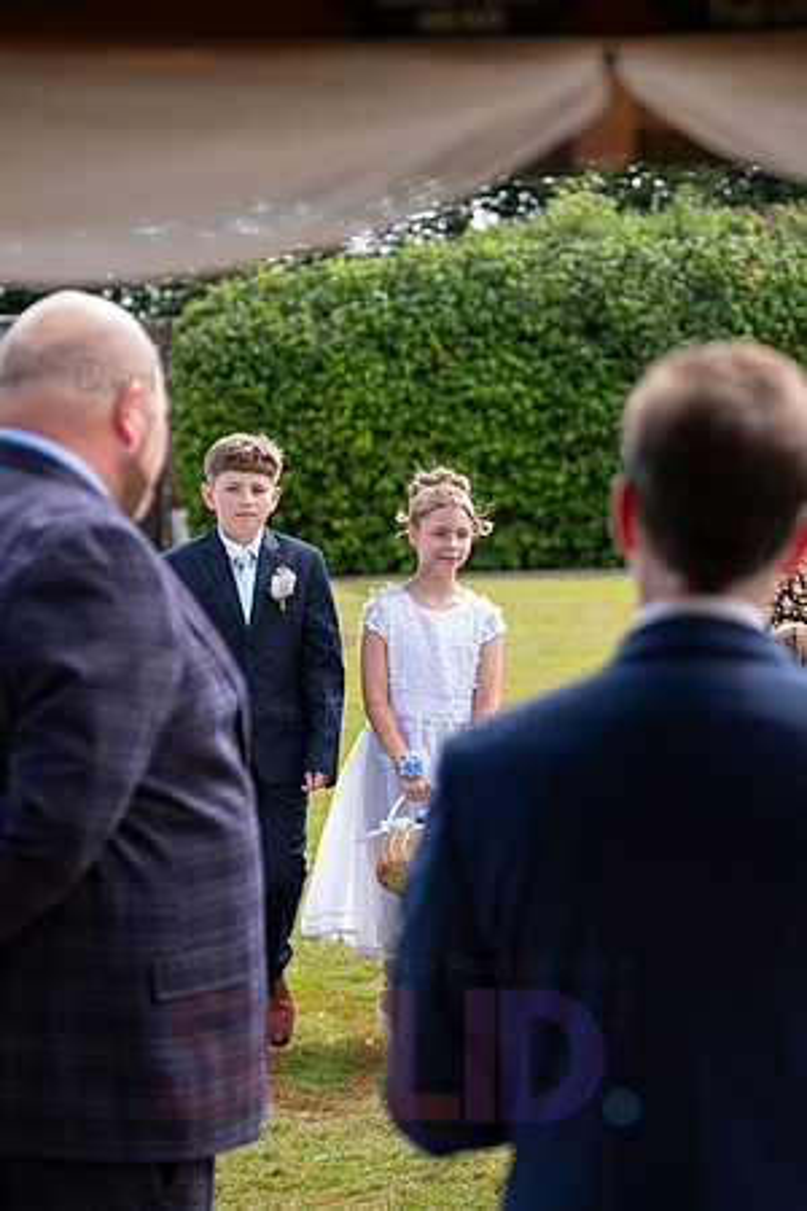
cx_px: 404
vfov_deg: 19.1
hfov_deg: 12.8
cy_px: 606
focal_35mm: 107
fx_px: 3598
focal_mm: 71.5
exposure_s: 1/640
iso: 200
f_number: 3.2
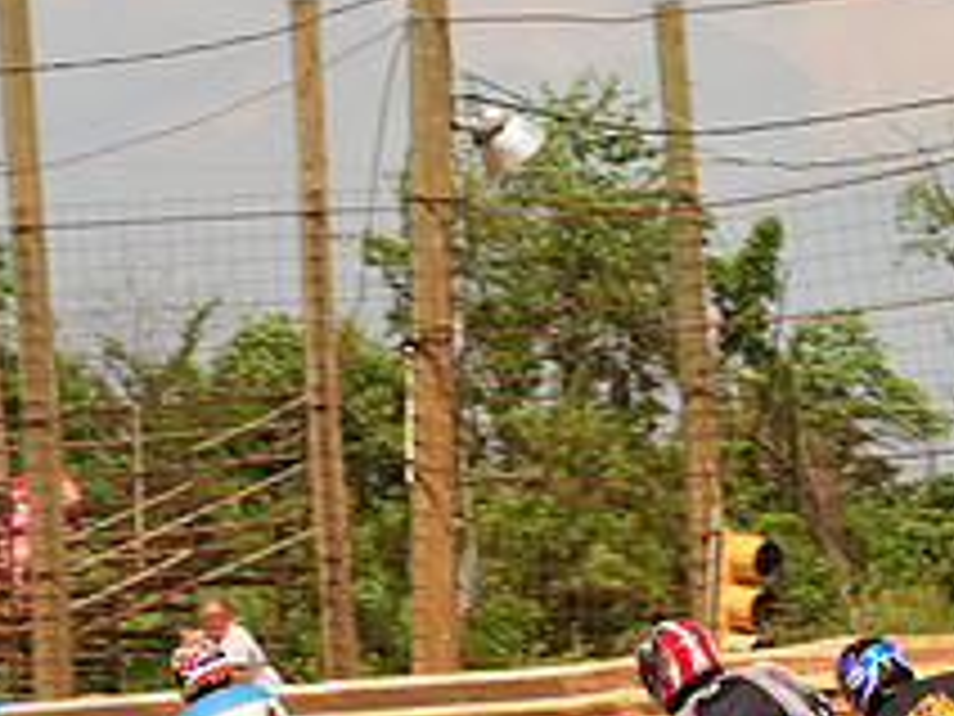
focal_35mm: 329
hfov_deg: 6.0
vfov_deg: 4.5
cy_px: 662
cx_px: 1215
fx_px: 9067
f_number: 10
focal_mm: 125
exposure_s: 1/400
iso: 200
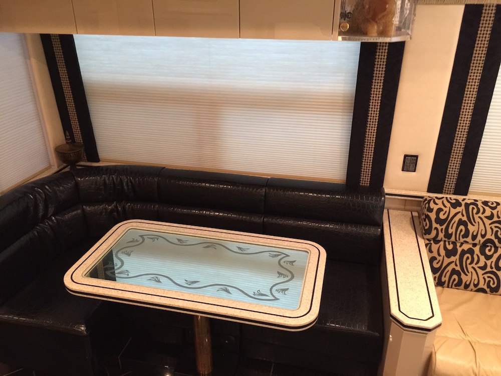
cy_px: 188
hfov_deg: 61.7
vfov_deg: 48.2
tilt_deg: -22.4
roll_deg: -0.1
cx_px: 250
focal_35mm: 29
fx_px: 420
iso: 125
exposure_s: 1/10
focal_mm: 4.15
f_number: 2.2
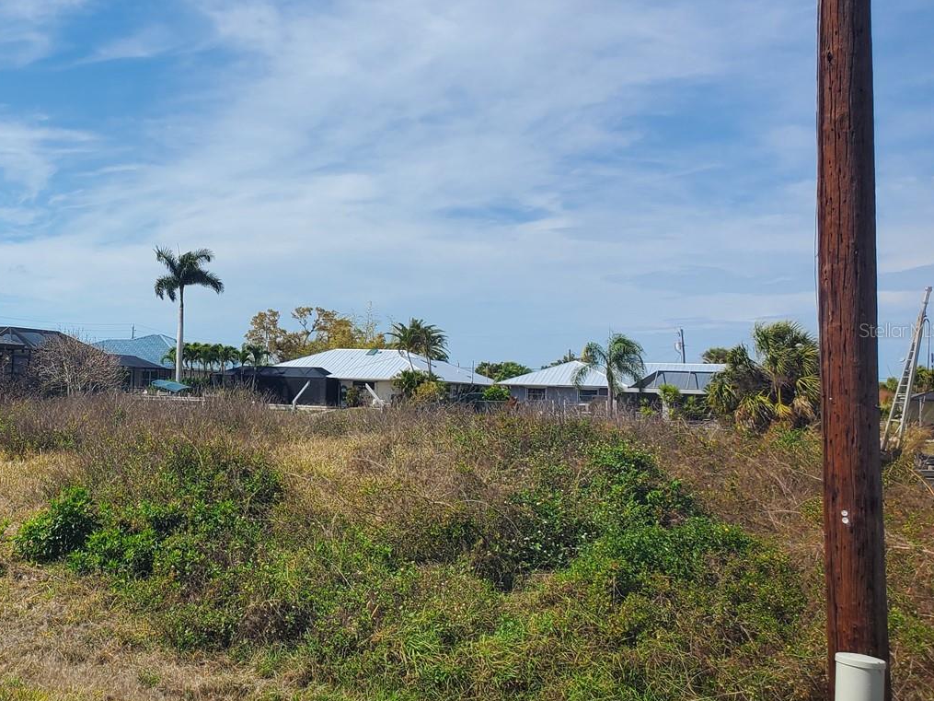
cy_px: 330
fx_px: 1106
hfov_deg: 44.0
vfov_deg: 35.1
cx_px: 210
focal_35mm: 41
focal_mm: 4.3
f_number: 2.4
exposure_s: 1/2277
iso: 50
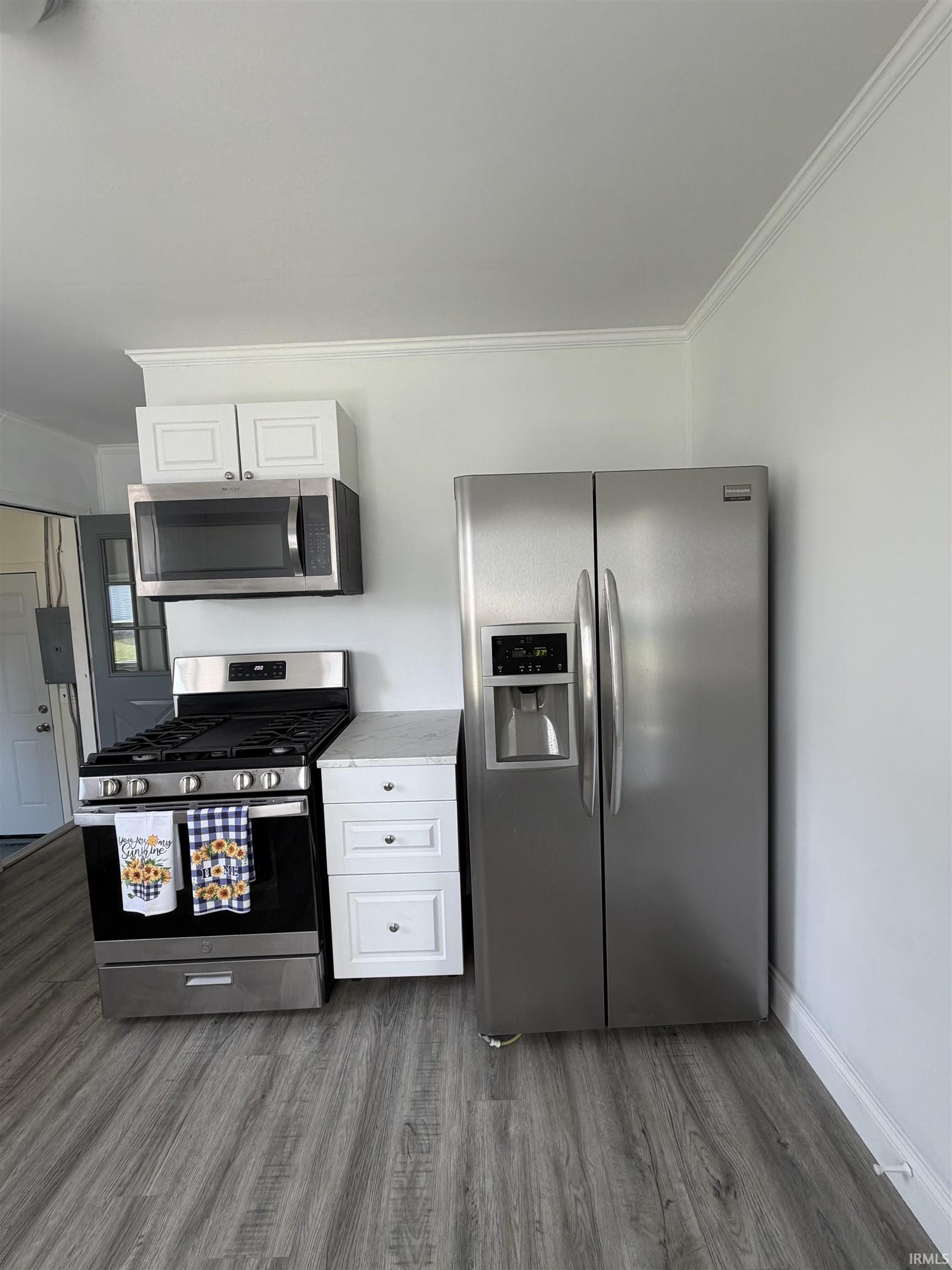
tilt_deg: -4.6
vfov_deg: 102.1
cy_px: 635
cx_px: 476
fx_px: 513
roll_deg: +1.8
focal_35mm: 14
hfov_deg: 85.7
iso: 100
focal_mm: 2.22
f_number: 2.2
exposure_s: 1/121
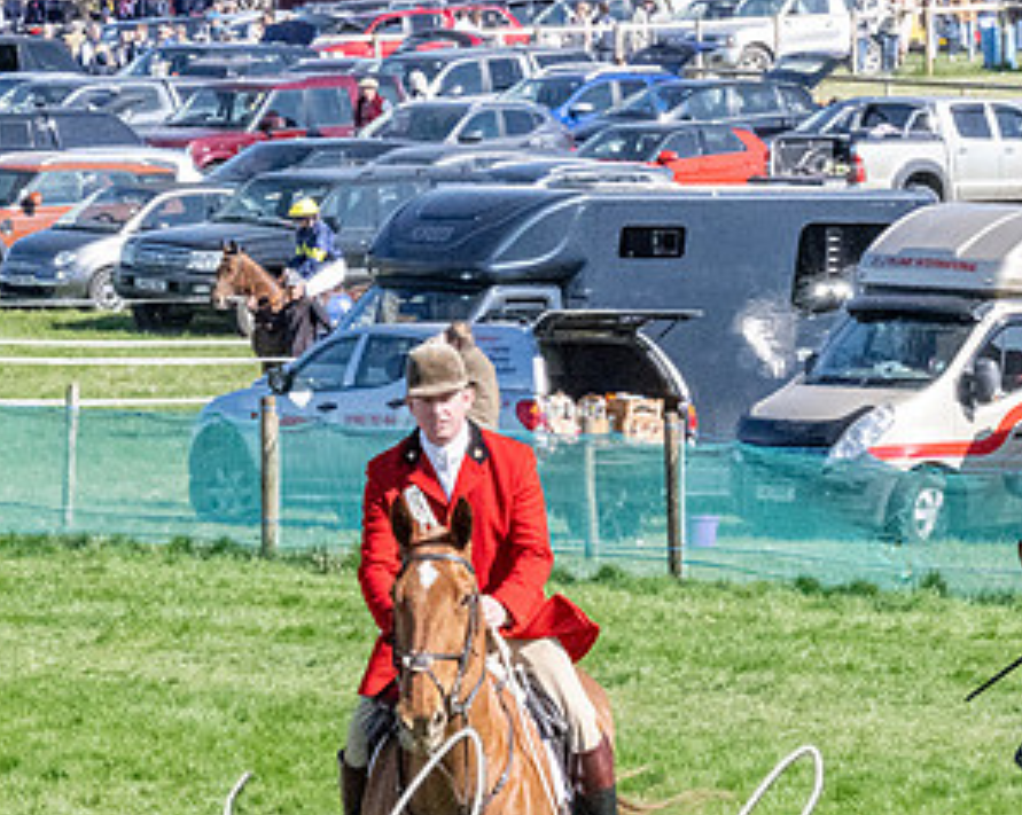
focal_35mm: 467
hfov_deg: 4.1
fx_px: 14112
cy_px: 920
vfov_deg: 3.3
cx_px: 802
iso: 4000
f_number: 20
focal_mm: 165
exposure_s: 1/1600
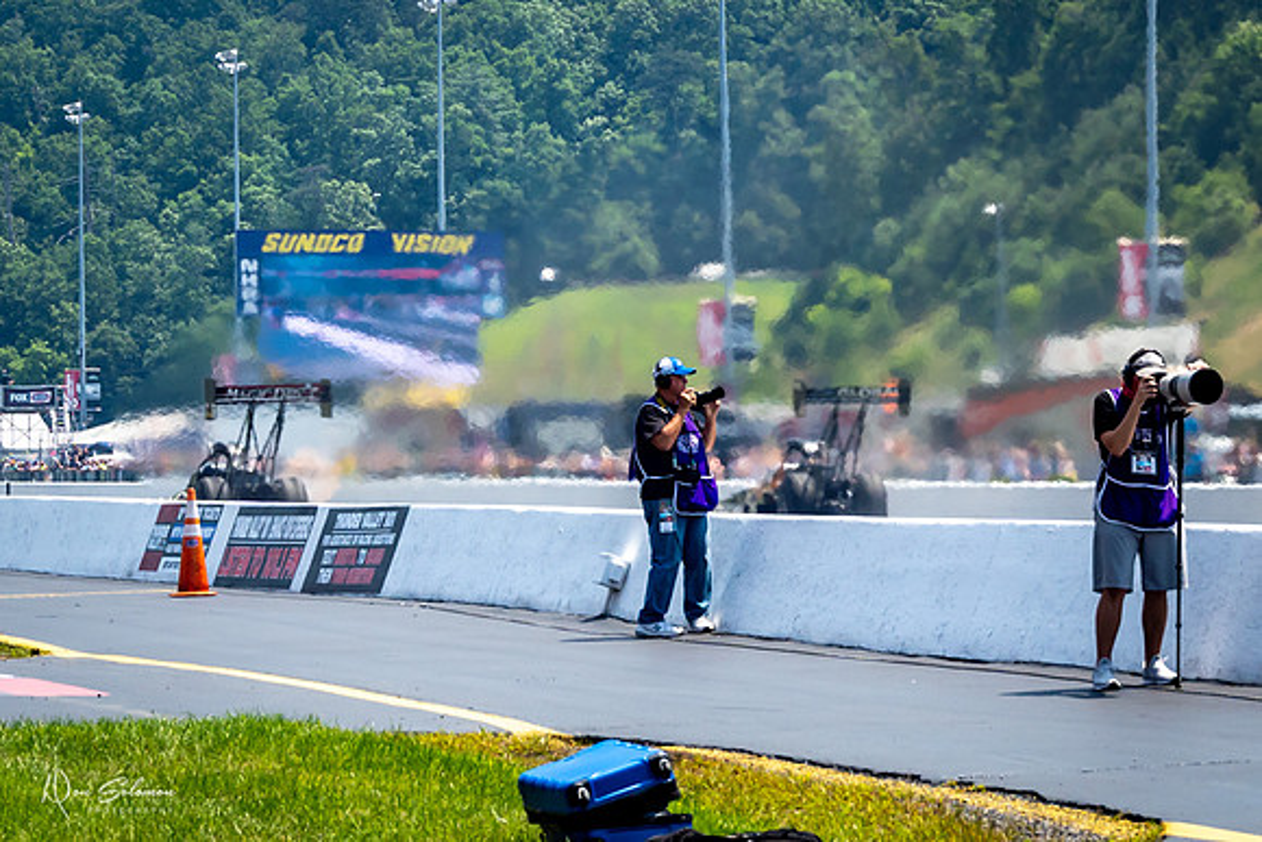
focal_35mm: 167
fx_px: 5856
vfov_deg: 8.2
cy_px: 178
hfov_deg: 12.2
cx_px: 1084
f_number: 5.6
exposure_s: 1/1600
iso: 100
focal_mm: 50
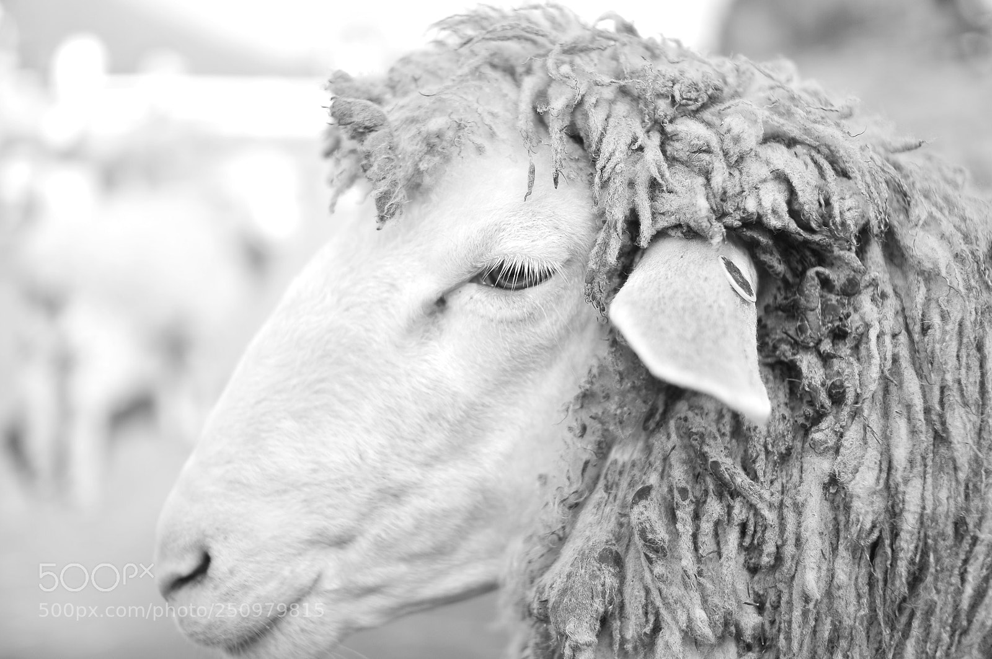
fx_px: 1239
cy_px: 330
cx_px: 496
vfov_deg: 29.8
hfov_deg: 43.6
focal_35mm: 45
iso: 100
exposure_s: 1/1250
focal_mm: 30
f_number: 2
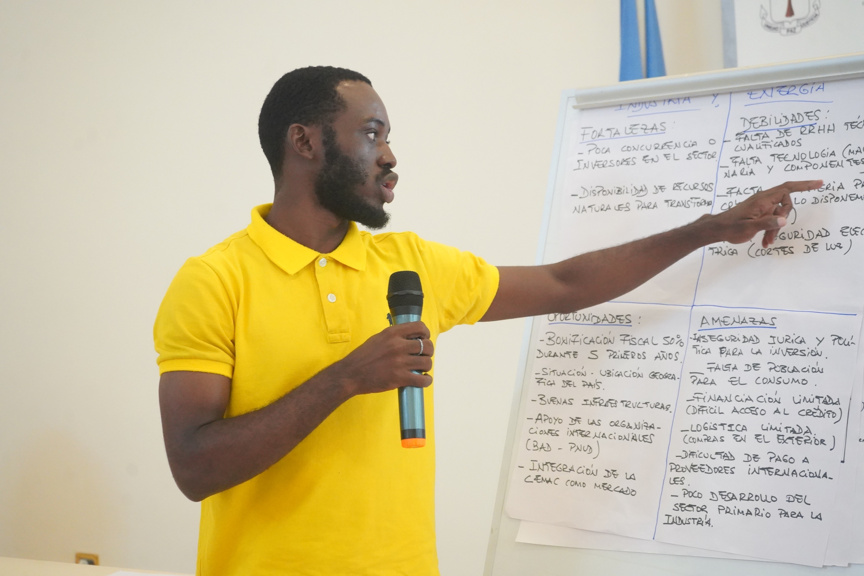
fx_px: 1488
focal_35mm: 62
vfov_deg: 21.9
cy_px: 288
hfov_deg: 32.4
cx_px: 432
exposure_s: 1/160
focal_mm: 62
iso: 12800
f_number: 5.6
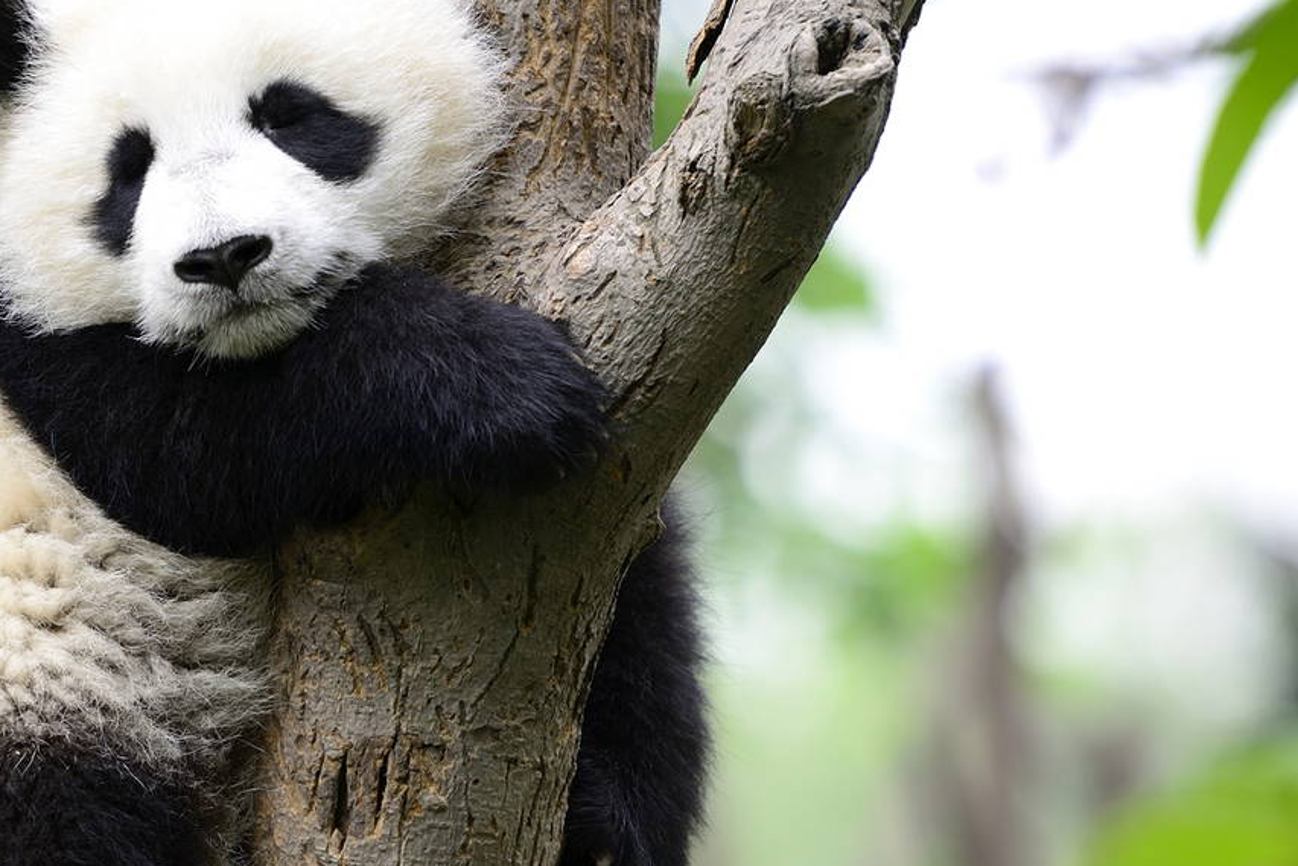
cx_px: 498
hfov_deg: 4.6
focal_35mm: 450
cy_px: 493
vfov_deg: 3.1
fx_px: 16227
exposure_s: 1/100
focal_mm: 200
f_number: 2.8
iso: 100
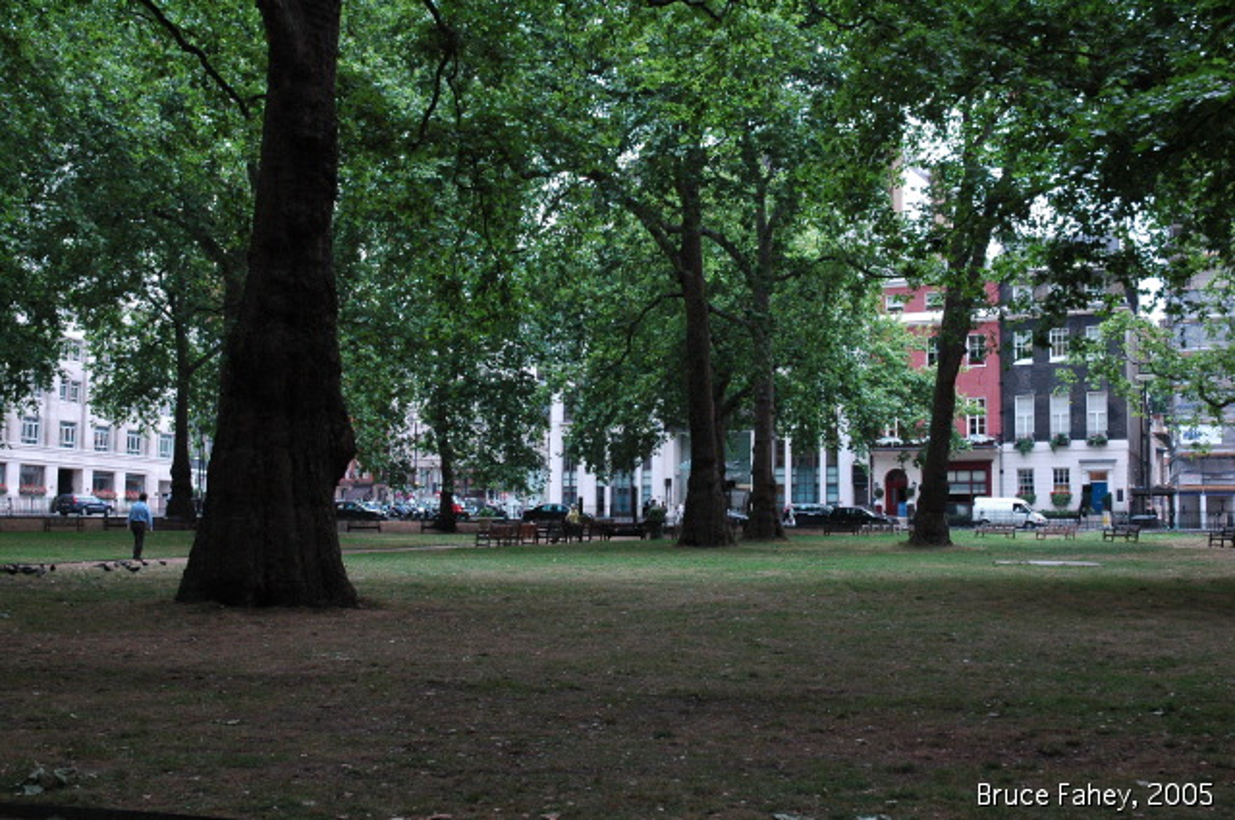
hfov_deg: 45.0
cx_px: 618
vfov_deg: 30.8
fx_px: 1490
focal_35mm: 44
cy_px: 410
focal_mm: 29
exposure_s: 1/125
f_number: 6.3
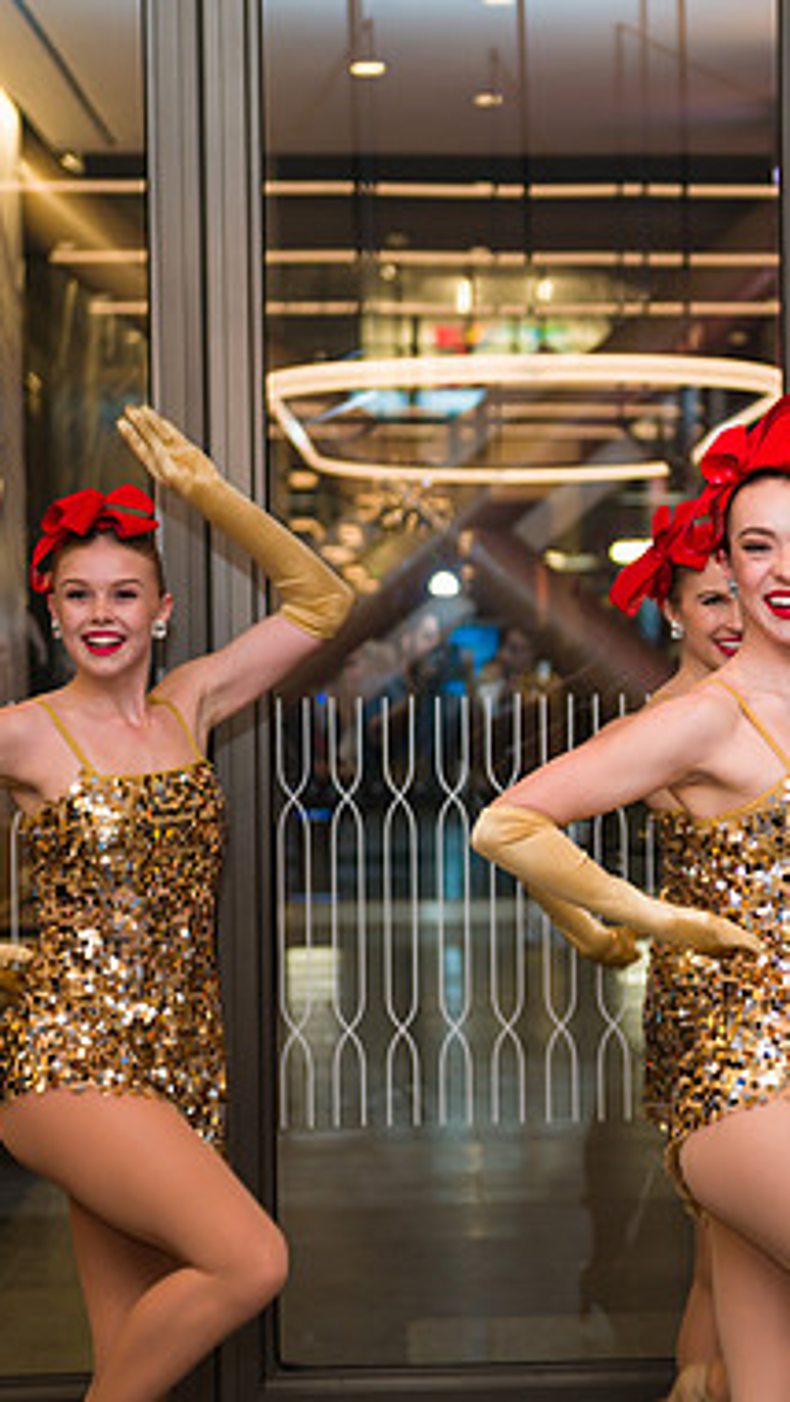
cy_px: 701
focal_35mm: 99
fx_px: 3684
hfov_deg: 12.1
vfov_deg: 21.6
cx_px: 735
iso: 400
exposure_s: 1/160
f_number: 3.2
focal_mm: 62
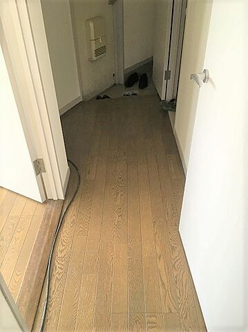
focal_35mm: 29
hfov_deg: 48.2
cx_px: 124
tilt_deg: -37.5
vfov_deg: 61.7
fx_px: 278
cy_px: 166
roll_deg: -0.7
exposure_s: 1/30
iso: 32
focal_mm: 4.15
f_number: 2.2
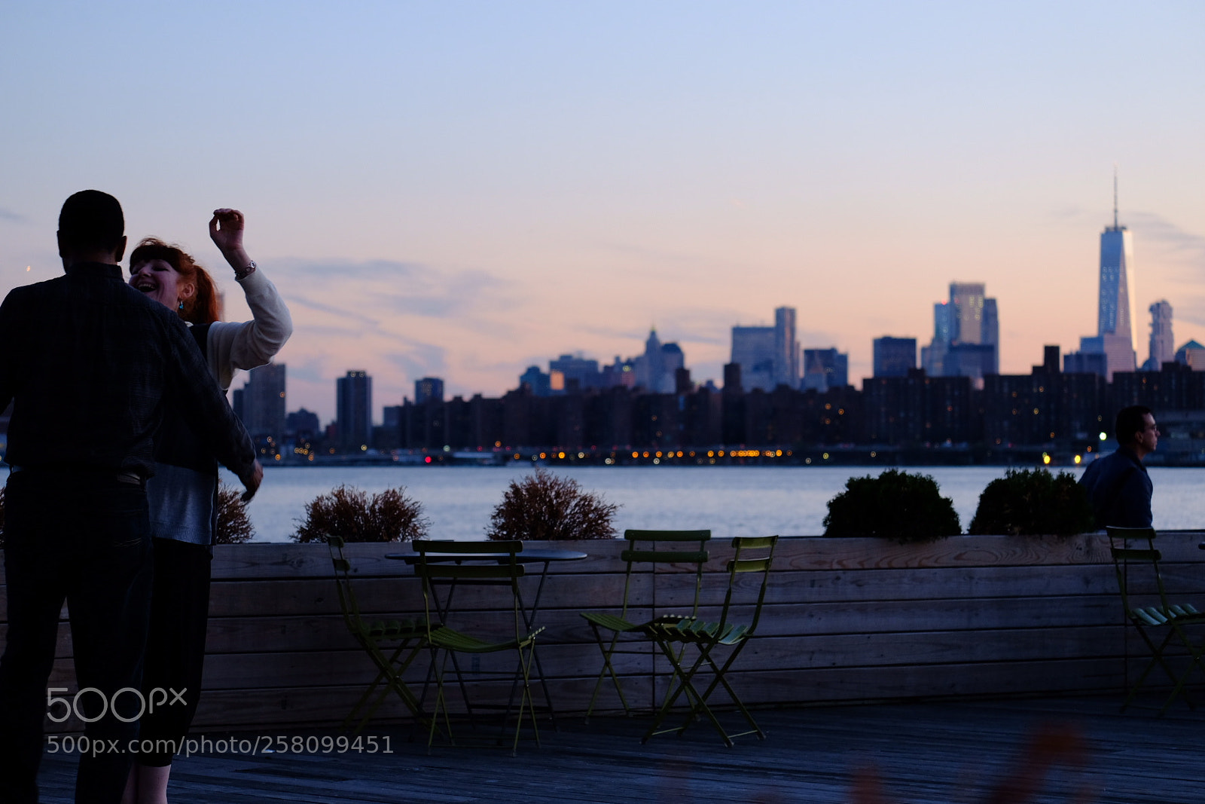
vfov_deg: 16.5
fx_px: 2778
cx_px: 602
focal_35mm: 83
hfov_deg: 24.5
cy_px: 402
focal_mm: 55
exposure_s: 1/60
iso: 400
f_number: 3.5
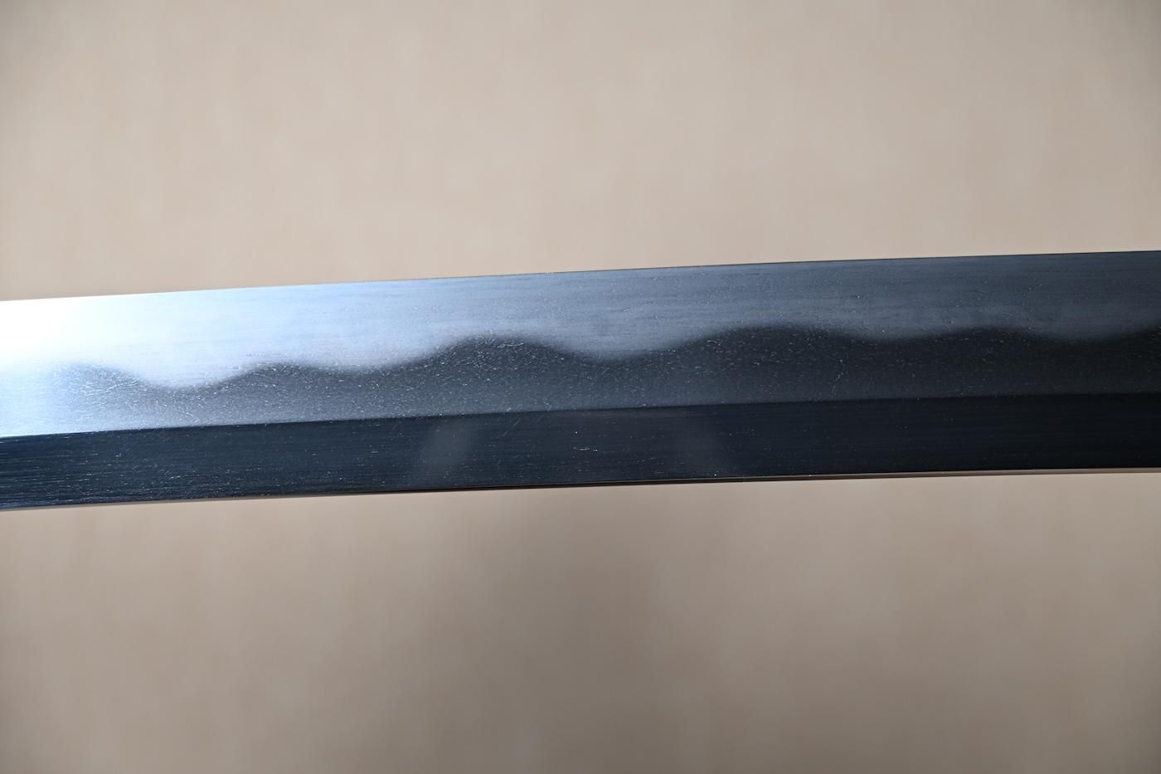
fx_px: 3095
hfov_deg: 21.2
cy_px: 387
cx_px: 580
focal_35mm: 96
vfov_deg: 14.2
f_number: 5
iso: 100
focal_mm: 64
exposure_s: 1
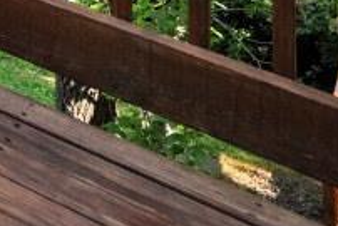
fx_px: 977
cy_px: -566
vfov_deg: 8.9
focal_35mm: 104
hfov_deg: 14.7
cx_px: -408
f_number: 5.6
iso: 140
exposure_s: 1/125
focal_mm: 14
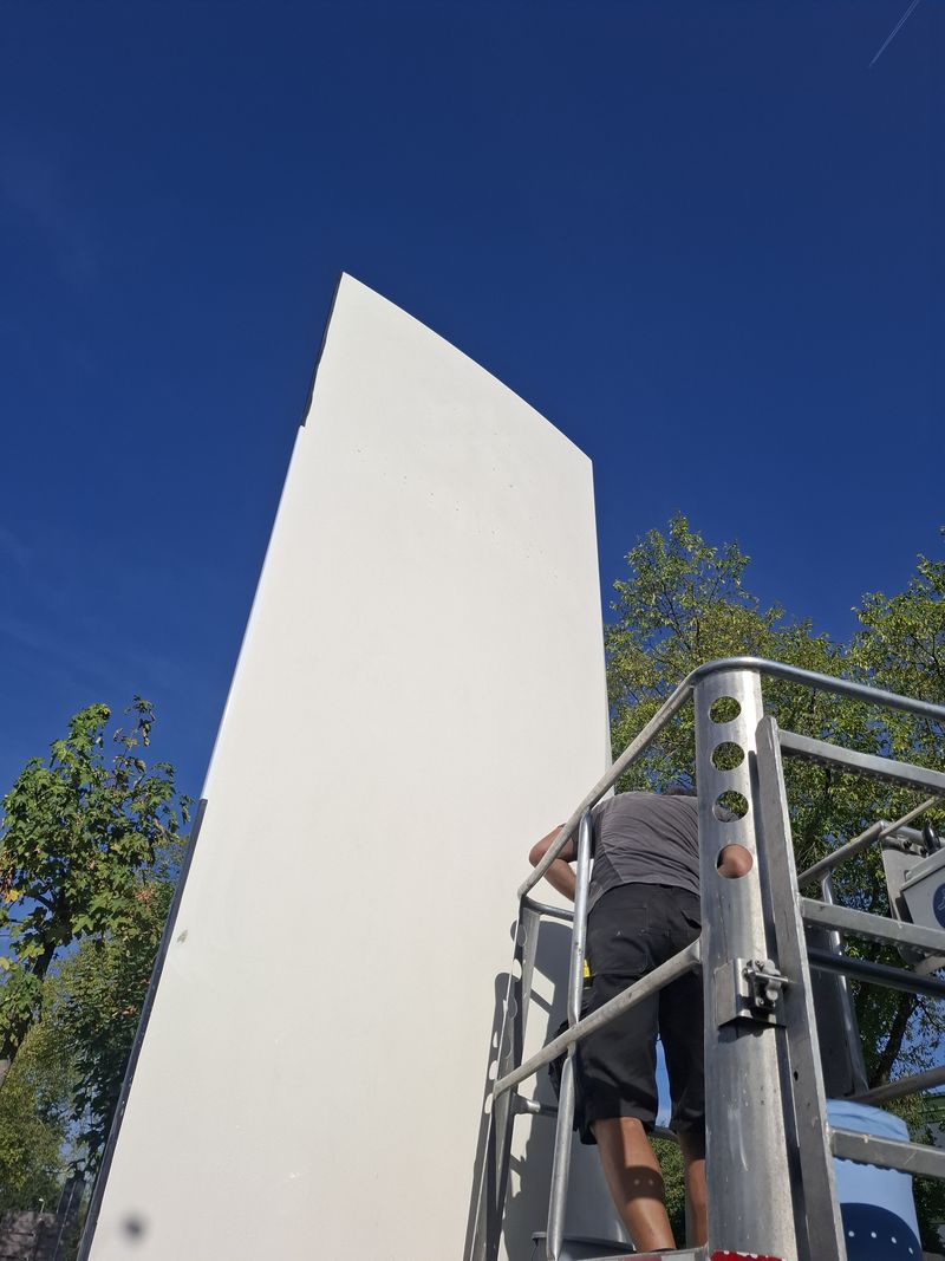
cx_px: 472
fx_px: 837
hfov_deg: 58.9
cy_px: 630
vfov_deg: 73.9
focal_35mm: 23
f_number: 1.8
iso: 50
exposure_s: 1/4274
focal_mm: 5.54
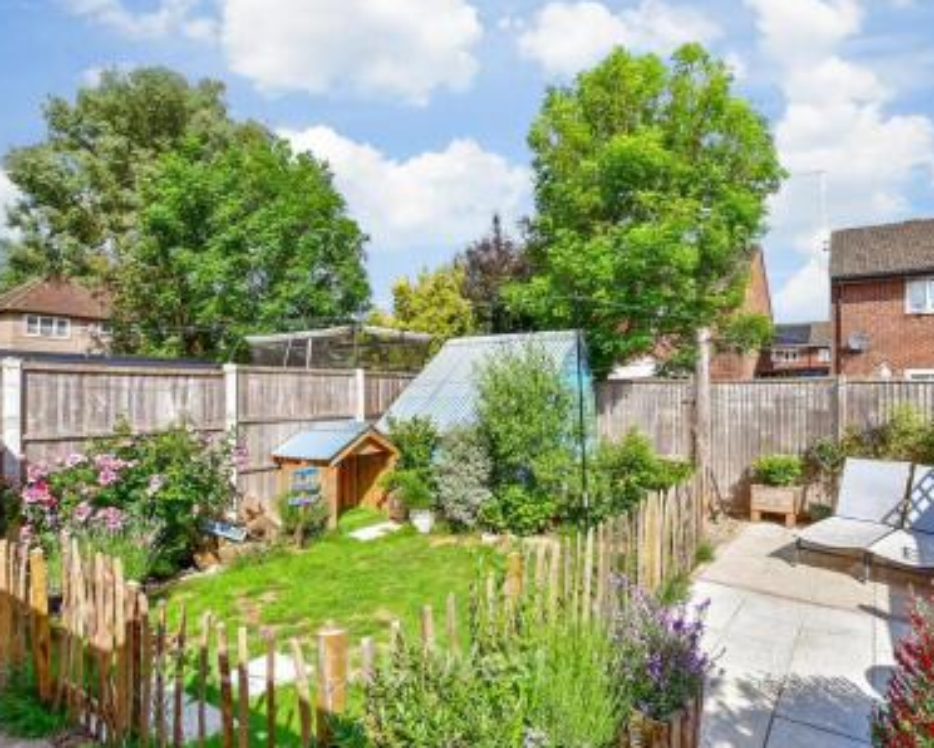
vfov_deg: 73.8
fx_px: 498
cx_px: 545
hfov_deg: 85.6
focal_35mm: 18
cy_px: 390
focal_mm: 10
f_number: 8
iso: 250
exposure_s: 1/400
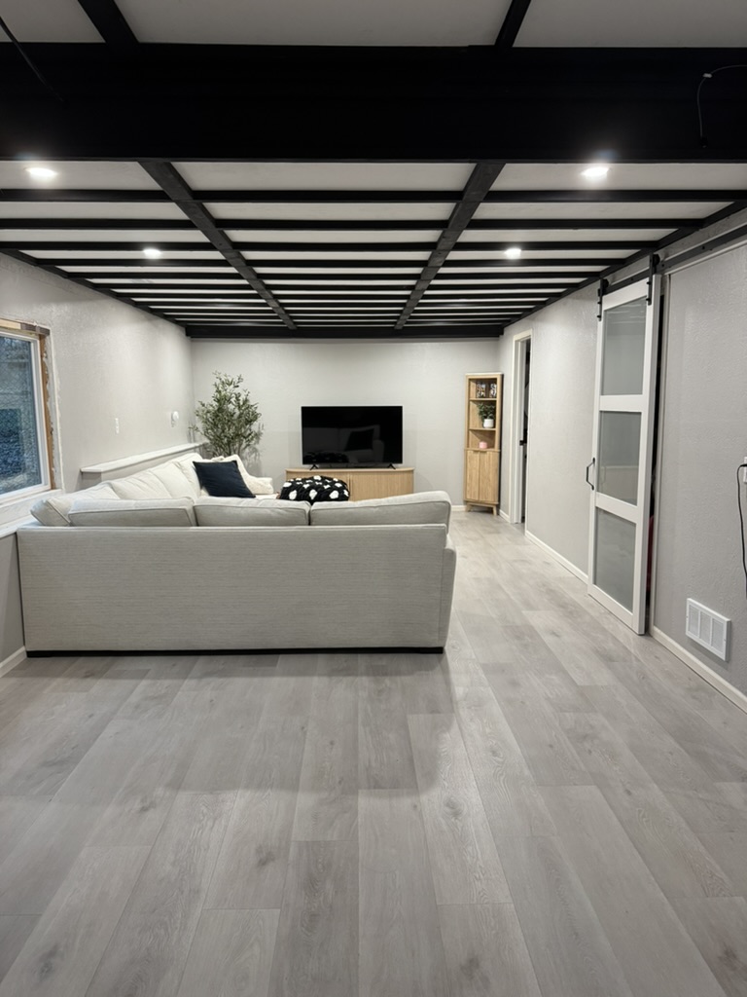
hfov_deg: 56.8
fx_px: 691
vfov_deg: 71.6
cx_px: 374
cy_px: 498
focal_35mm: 24
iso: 320
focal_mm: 6.76
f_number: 1.78
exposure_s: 1/60
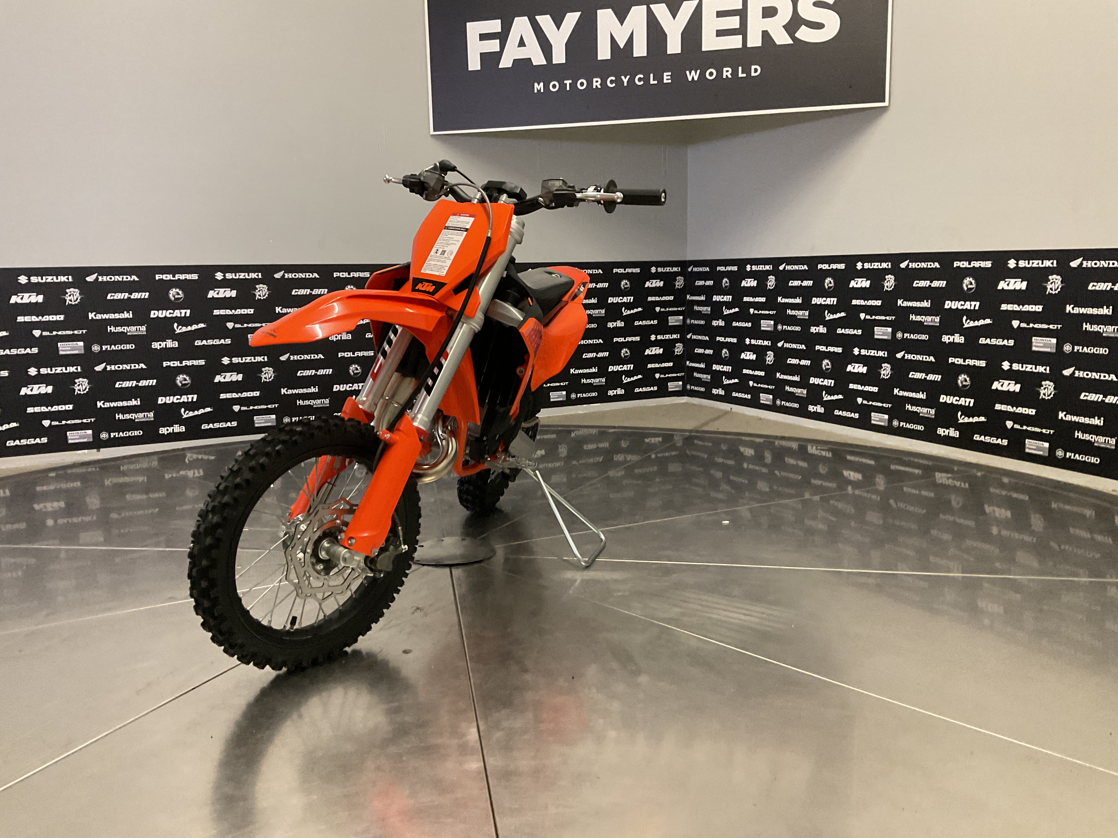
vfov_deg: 48.2
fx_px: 937
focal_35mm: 29
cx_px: 559
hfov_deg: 61.7
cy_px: 419
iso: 250
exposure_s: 1/60
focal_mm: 3
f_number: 1.8
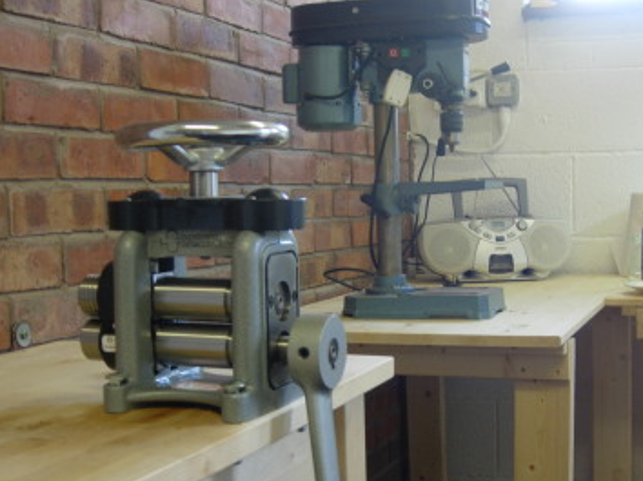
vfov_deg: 26.3
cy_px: 332
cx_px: 418
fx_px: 1021
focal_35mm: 55
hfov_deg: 34.7
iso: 64
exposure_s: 1/35.9
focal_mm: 7.8
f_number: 2.8
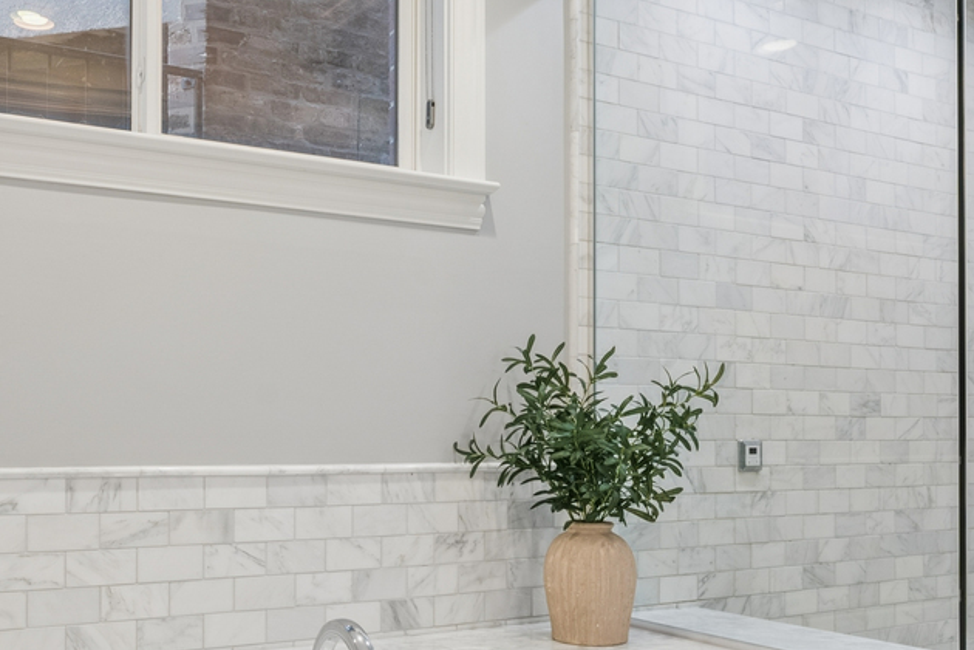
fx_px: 1009
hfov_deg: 50.7
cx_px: 334
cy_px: 466
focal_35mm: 37
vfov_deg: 35.1
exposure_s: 1/13
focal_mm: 14.5
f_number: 9
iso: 320
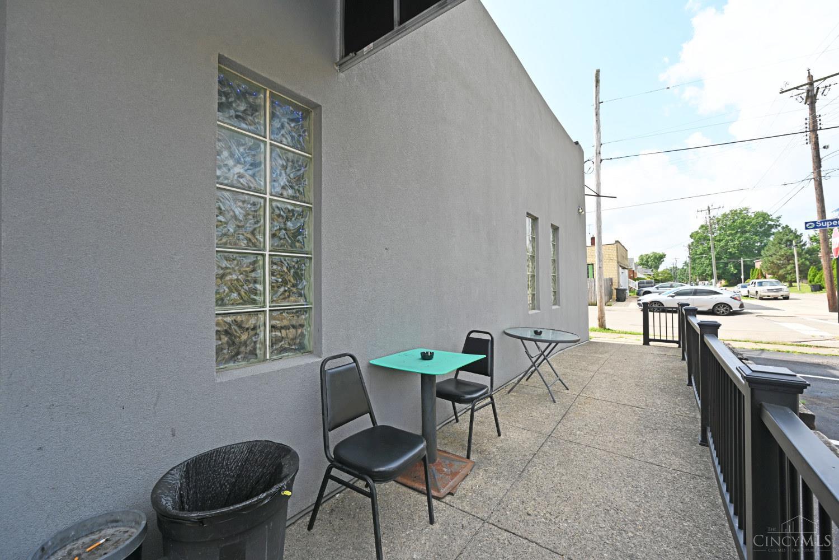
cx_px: 420
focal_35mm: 14
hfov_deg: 104.3
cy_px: 280
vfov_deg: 81.2
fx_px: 326
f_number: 7.1
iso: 100
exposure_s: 1/200
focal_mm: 14
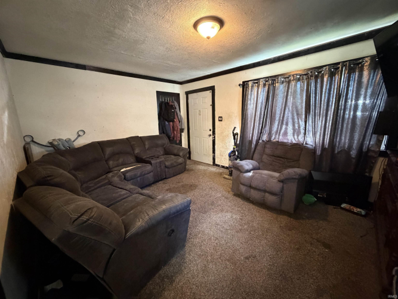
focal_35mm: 14
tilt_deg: -11.3
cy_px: 150
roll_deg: +1.3
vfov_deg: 85.7
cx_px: 199
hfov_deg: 102.1
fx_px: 161
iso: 1000
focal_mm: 2.22
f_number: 2.2
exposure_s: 1/40
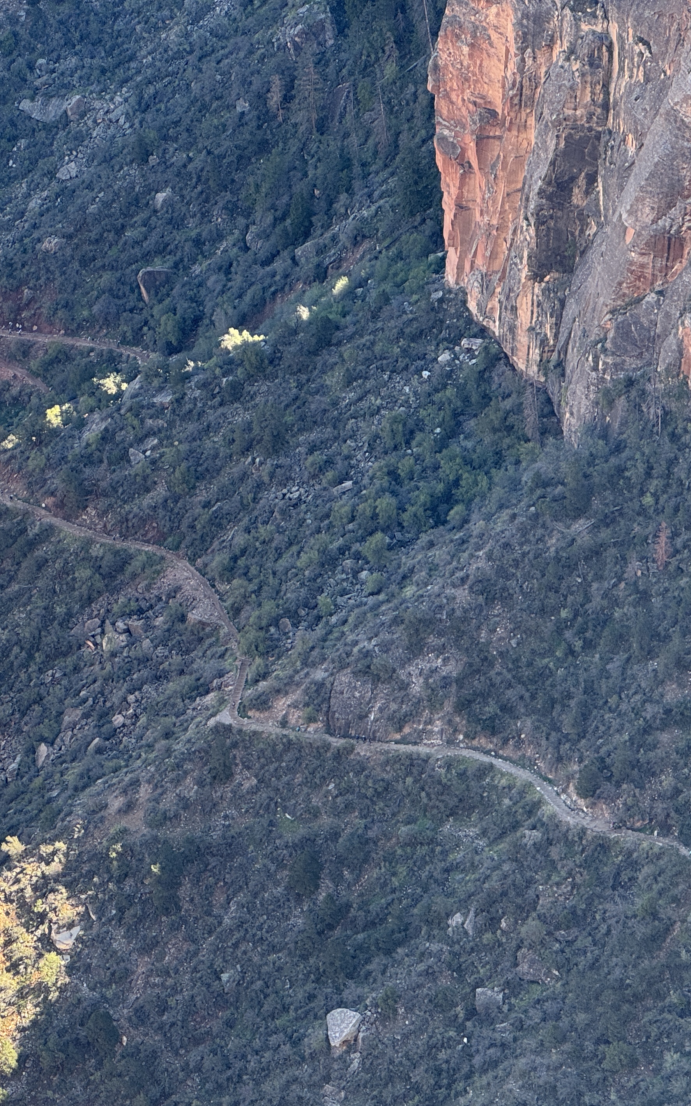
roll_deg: +1.0
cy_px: 588
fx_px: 3495
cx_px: 143
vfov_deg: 18.0
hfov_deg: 11.3
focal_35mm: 116
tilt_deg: -32.2
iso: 25
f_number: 2.8
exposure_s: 1/99
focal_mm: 9
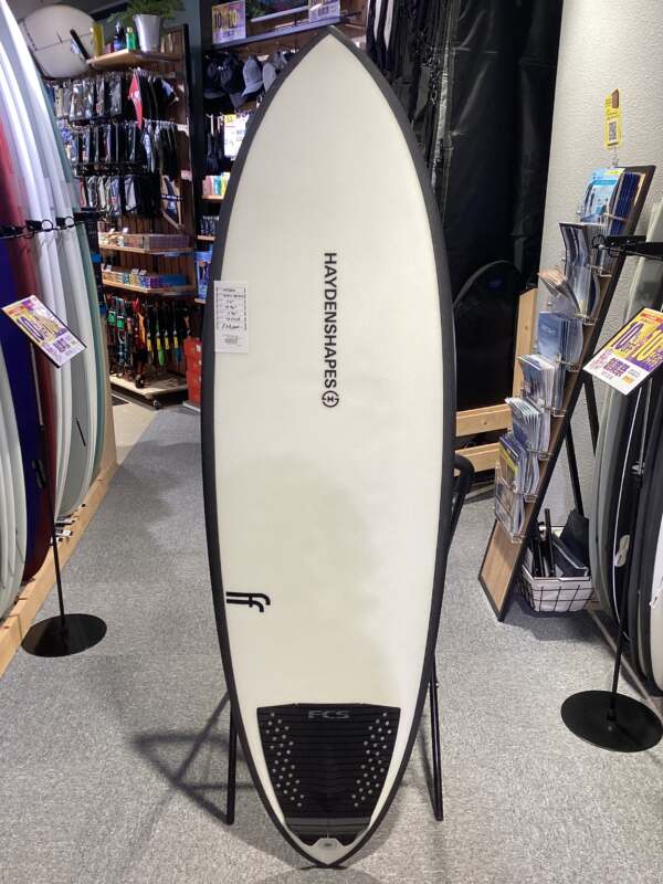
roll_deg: +0.1
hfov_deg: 45.4
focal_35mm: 31
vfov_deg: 58.4
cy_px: 442
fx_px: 792
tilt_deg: -18.3
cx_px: 332
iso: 64
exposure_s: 1/50
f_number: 2.4
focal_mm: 3.3
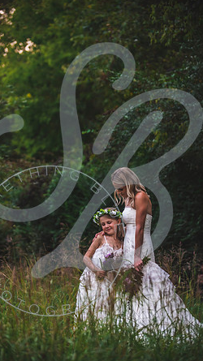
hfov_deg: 11.2
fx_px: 1034
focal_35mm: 108
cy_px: 179
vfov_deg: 19.8
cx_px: 87
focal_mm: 102
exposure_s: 1/400
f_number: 2.8
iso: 500
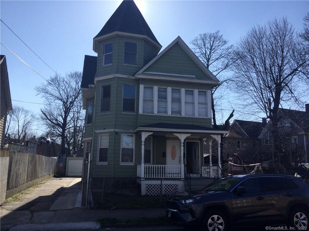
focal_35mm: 31
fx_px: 277
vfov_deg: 45.4
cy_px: 116
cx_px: 154
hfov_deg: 58.4
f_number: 2.4
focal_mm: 3.3
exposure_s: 1/1733
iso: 25
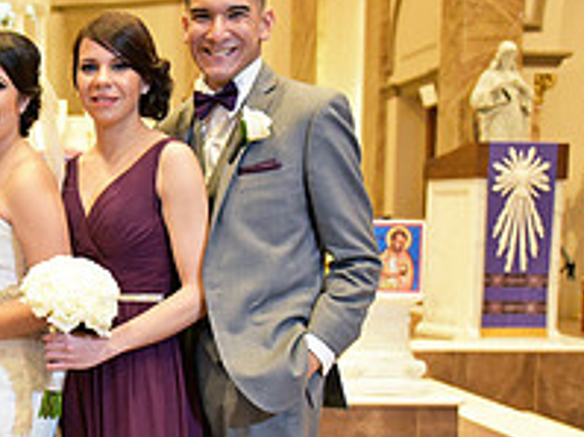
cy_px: 339
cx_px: -6
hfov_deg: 25.3
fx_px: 1231
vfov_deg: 20.0
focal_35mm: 73
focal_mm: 26
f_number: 2.8
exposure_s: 1/160
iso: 2000
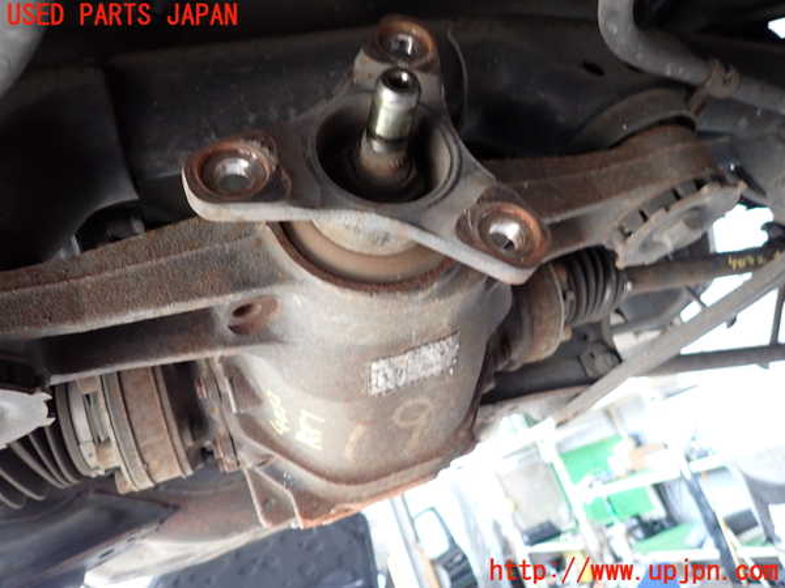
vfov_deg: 54.9
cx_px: 392
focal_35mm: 25
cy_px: 294
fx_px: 567
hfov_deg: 69.4
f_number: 2
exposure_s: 1/50
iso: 200
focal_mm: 4.5
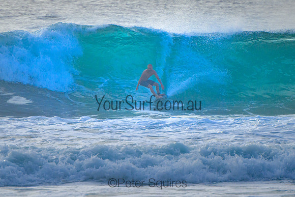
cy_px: 65
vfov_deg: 2.5
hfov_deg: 3.7
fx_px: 4506
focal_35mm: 550
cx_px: 155
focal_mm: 400
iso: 1250
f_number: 5.6
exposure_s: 1/2000
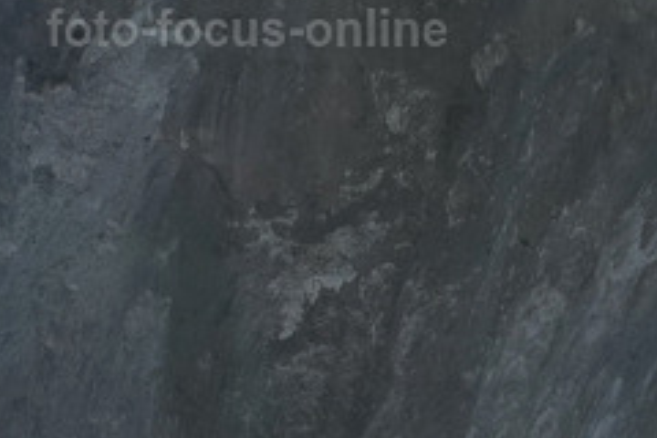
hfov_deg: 4.6
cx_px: -482
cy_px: 872
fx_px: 8084
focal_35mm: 443
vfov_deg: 3.1
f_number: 4
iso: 100
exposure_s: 1/800
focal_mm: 38.04
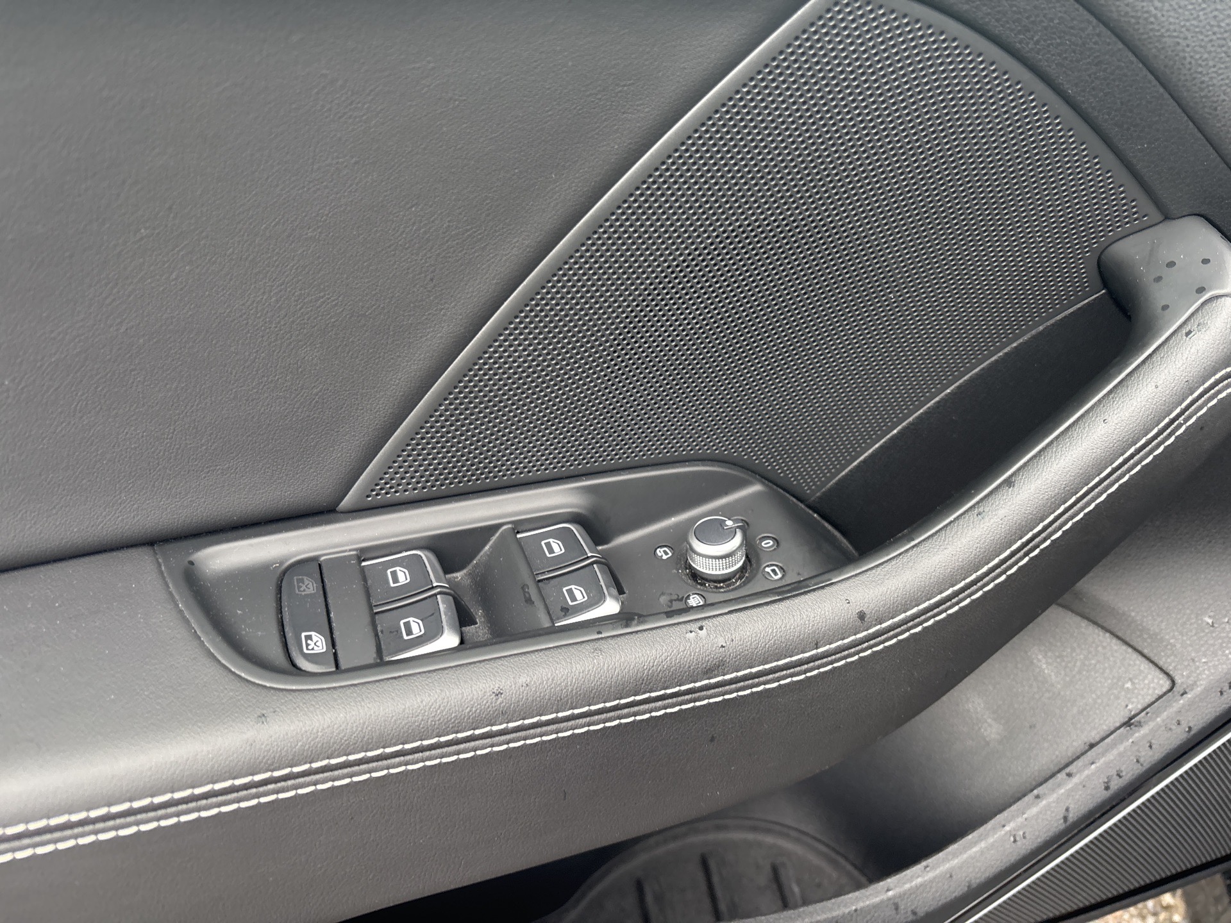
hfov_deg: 67.3
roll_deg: -3.0
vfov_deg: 53.1
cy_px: 462
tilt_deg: -27.4
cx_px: 616
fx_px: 925
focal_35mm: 26
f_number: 1.6
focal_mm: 5.96
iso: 125
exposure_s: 1/83
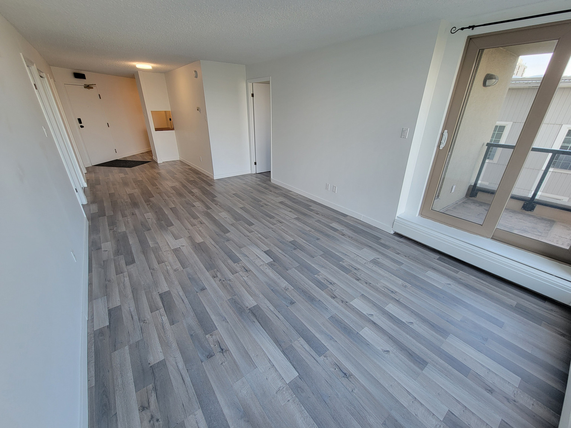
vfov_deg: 89.9
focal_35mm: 13
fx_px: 214
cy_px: 214
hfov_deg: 106.2
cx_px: 286
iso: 100
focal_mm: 2.2
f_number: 2.2
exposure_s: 1/60
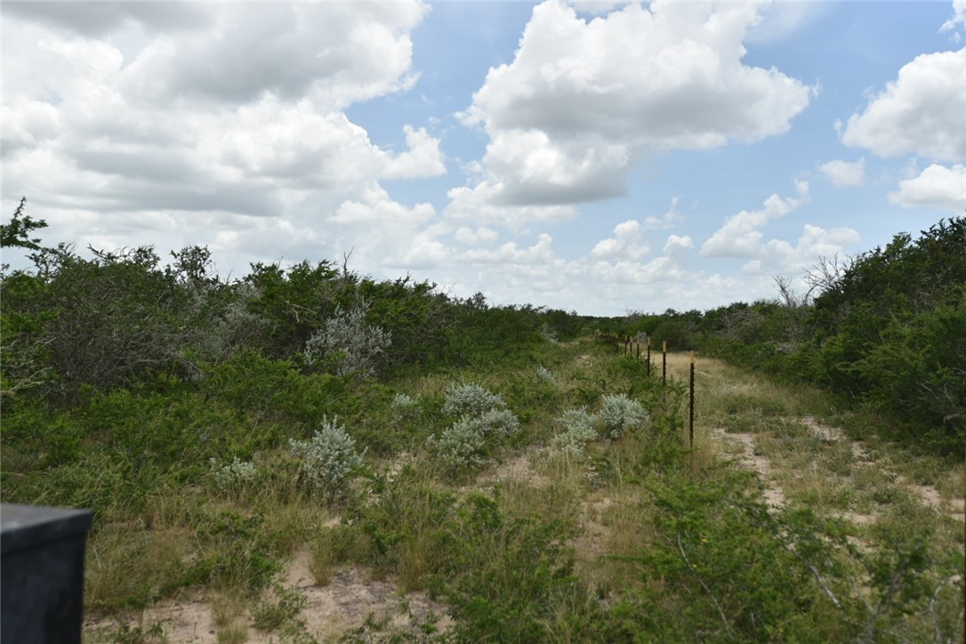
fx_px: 859
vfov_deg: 41.1
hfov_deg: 58.7
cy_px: 322
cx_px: 483
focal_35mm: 32
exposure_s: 1/1600
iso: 200
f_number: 5.6
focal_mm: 32
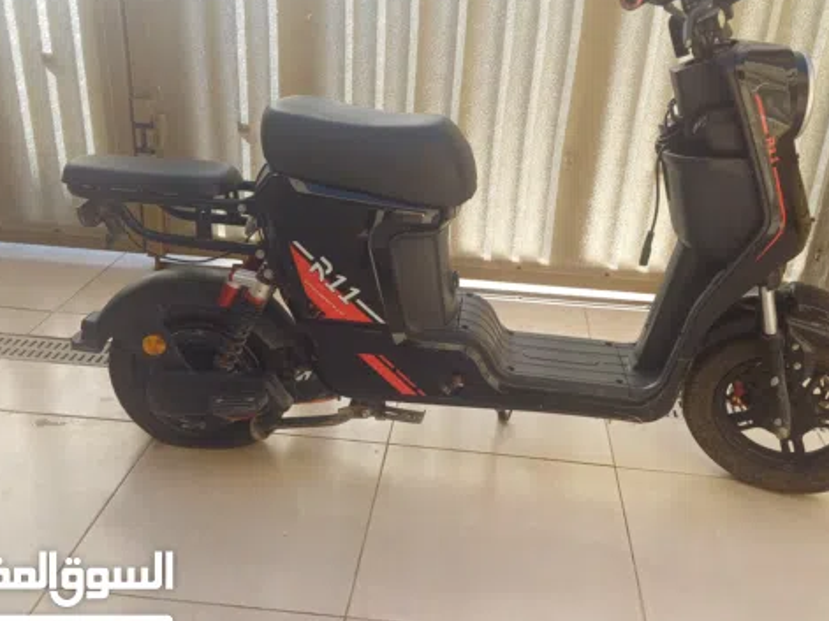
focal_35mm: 34
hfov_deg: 53.9
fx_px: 814
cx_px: 438
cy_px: 297
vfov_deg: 41.8
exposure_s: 1/333
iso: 50
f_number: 1.8
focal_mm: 4.65
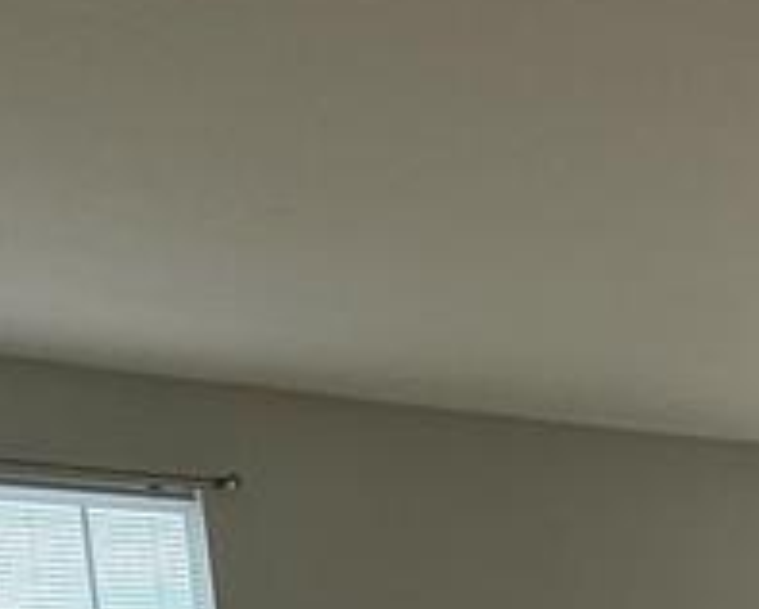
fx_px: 1596
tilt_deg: -9.5
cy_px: 1083
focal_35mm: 71
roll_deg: +1.0
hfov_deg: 23.1
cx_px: 1036
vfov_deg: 17.6
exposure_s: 1/143
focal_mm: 2.22
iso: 64
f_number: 2.2
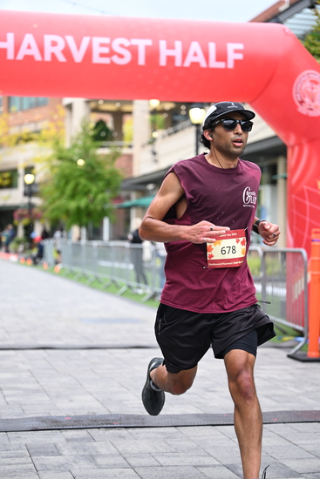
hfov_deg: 19.5
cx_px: 160
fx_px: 933
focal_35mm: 70
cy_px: 240
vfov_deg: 28.8
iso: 1250
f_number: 2.8
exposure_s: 1/1250
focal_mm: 70
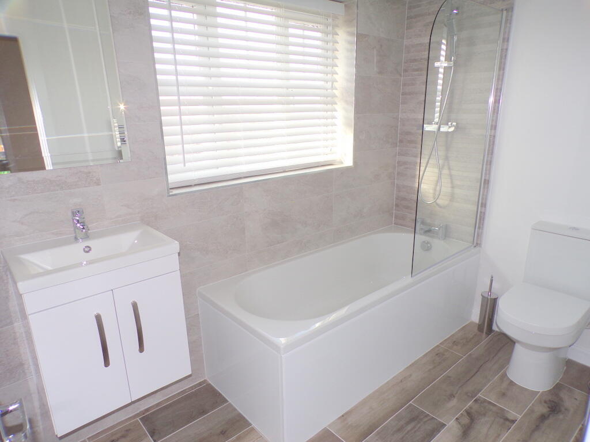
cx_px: 295
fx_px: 409
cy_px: 221
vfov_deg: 56.8
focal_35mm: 24
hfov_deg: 71.6
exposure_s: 1/34
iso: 81
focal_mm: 4.3
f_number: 4.3
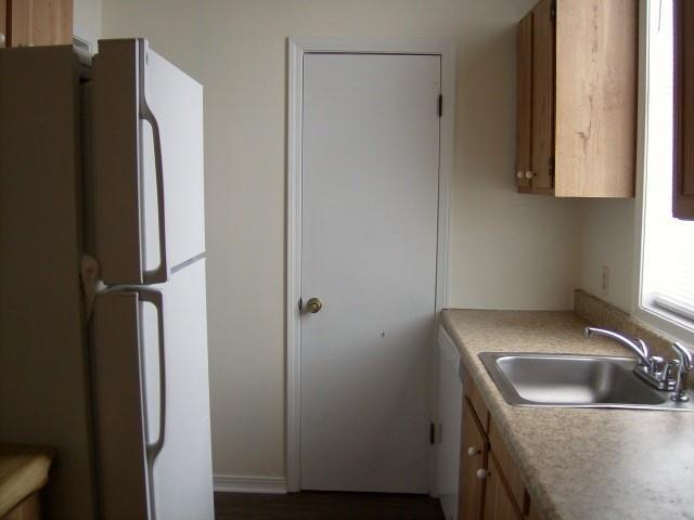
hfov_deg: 51.4
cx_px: 347
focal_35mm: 36
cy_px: 260
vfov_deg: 39.7
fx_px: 722
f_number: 2.8
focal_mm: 6
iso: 139
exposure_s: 1/64
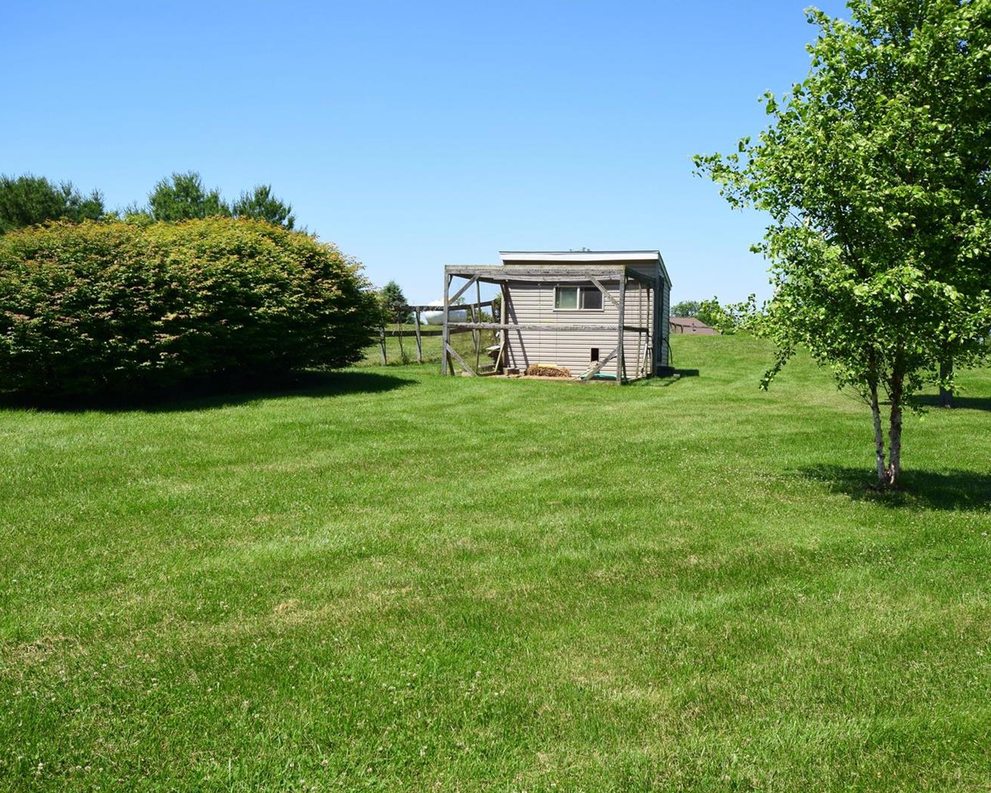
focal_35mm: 41
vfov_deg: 36.5
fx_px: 1203
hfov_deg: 44.8
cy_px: 394
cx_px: 525
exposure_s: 1/320
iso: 400
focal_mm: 24
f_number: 11
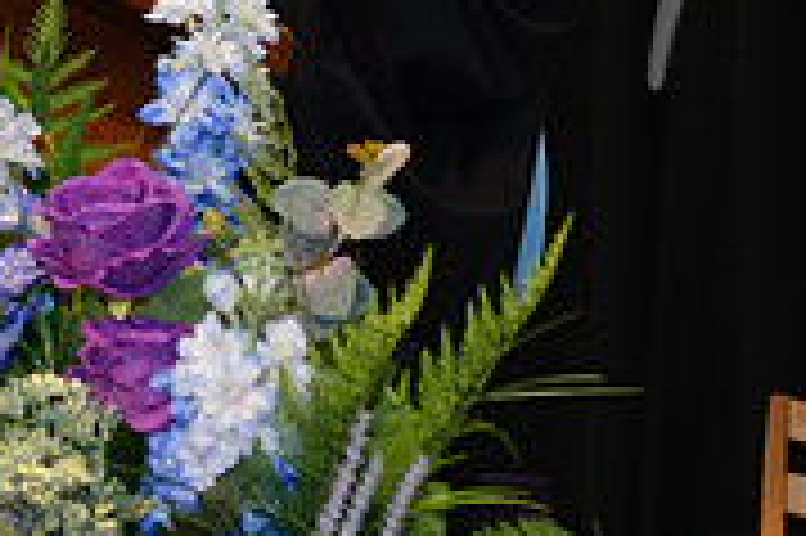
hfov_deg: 8.2
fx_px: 5592
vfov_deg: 5.4
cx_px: 113
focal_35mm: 250
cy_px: -218
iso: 1250
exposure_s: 1/125
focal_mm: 51.6
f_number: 4
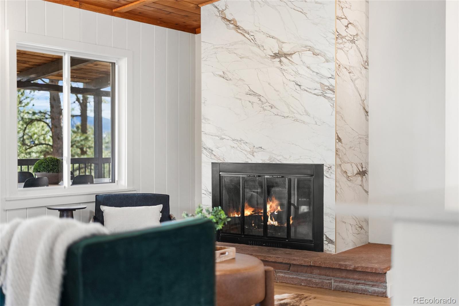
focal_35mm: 50
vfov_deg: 27.0
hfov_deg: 39.6
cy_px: 153
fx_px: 638
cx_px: 230
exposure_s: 1/50
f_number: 1.8
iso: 200
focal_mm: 50
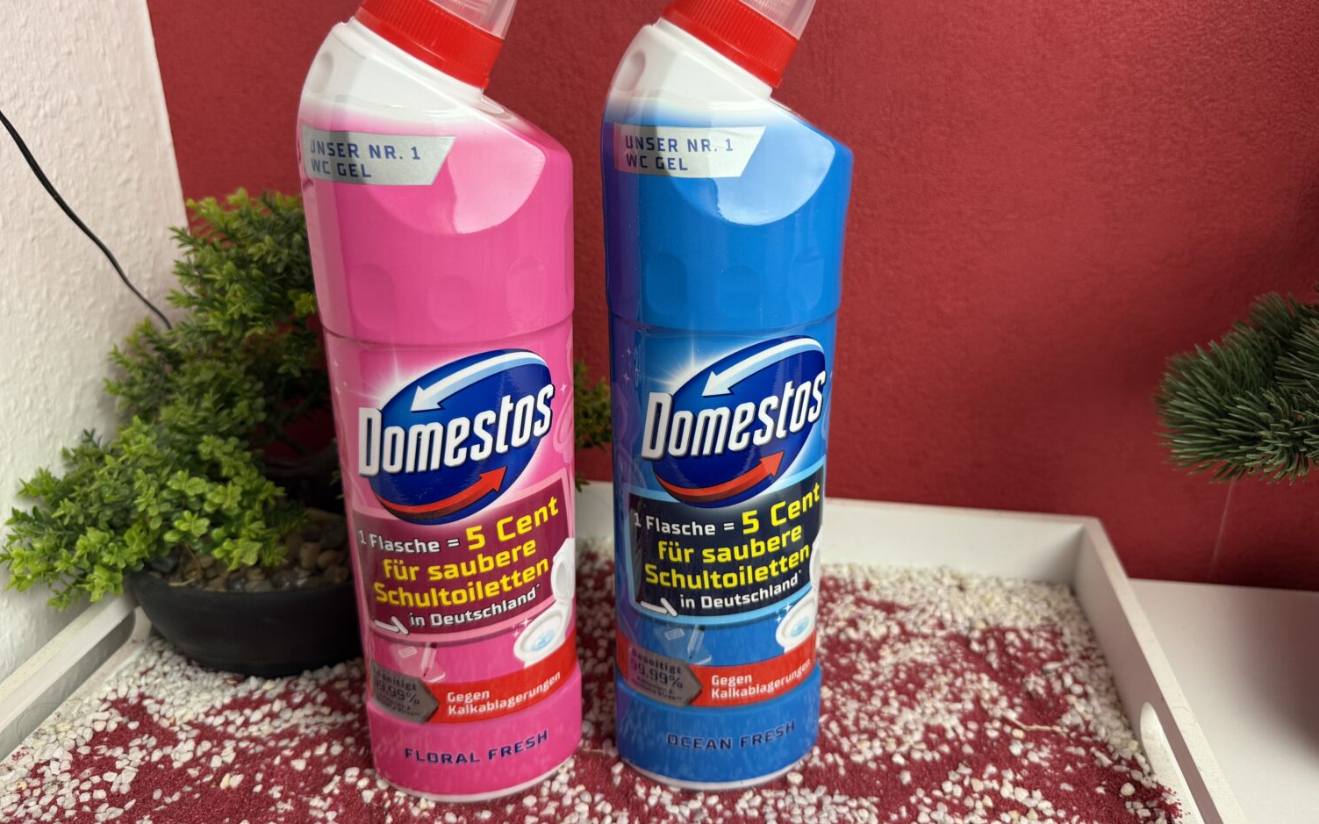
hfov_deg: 70.4
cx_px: 663
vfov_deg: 47.5
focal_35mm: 26
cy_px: 362
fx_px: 935
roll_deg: +0.3
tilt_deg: -20.2
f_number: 1.78
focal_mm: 6.76
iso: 125
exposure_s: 1/50
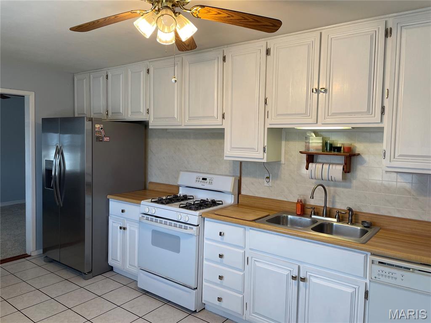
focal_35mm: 26
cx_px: 216
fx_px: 324
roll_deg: -0.5
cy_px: 162
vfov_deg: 53.1
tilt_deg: -2.4
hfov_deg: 67.3
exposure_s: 1/120
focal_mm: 4.2
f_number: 1.6
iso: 64
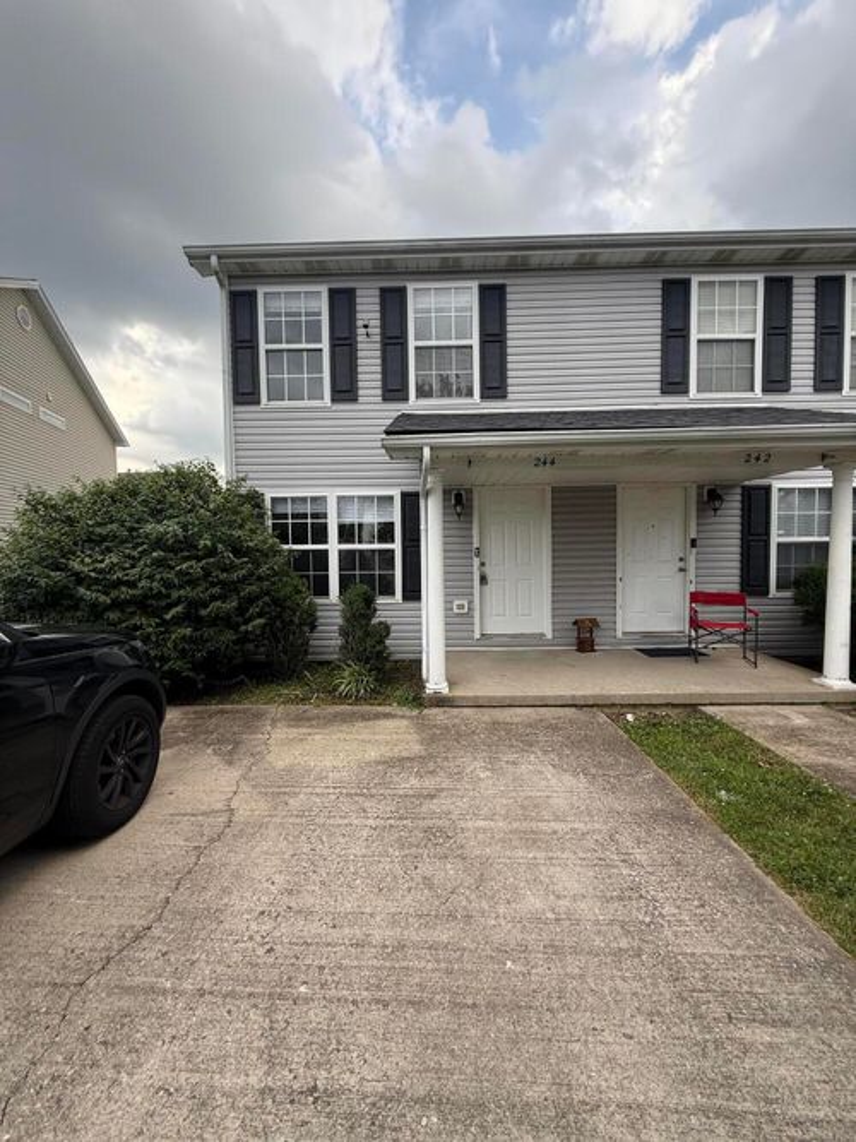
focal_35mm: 14
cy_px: 571
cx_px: 428
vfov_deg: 102.1
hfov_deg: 85.7
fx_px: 462
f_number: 2.2
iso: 64
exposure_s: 1/241
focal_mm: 2.22
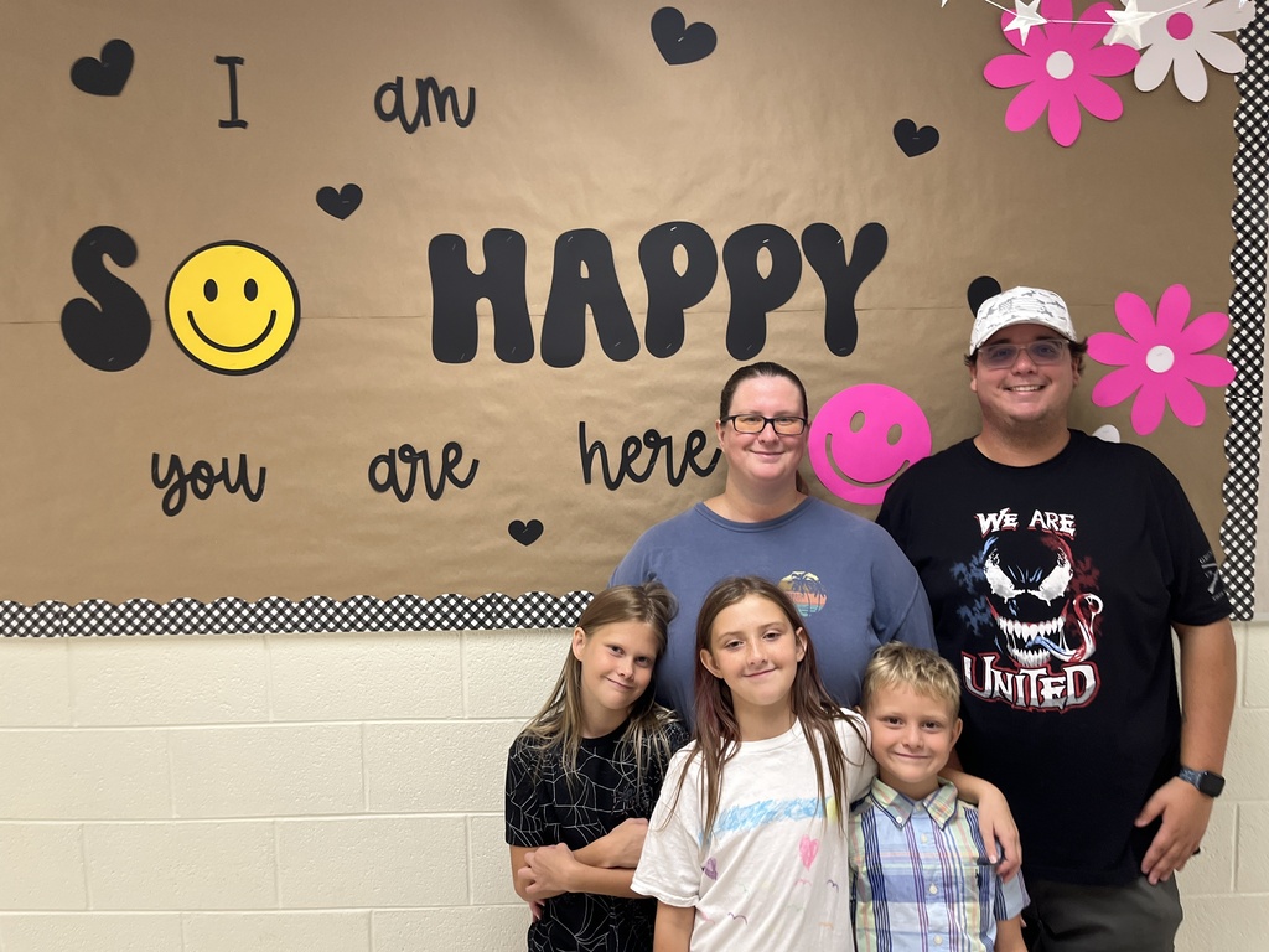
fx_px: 953
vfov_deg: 53.1
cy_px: 476
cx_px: 634
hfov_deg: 67.3
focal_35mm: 26
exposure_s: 1/60
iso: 125
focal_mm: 5.1
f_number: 1.6
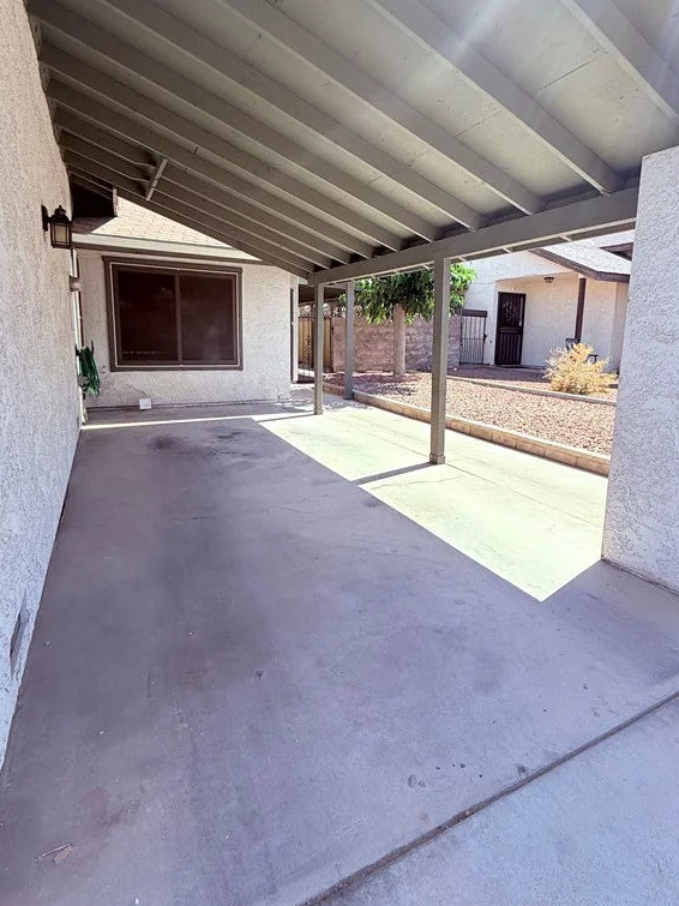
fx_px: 497
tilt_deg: -8.7
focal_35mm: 19
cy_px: 419
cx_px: 379
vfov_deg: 84.5
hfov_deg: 68.4
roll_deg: -1.2
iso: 50
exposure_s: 1/985
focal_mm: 2.22
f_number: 2.2
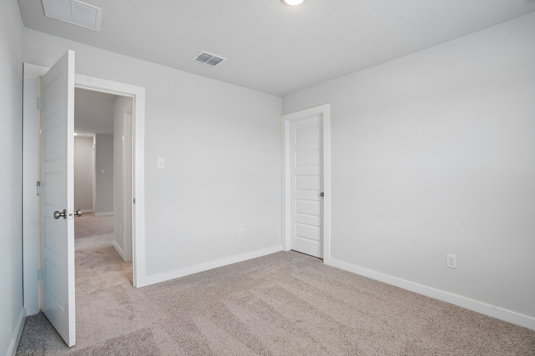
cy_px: 178
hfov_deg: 96.7
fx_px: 238
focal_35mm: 16
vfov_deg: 73.7
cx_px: 268
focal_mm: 16
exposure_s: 1/20
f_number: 8
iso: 400
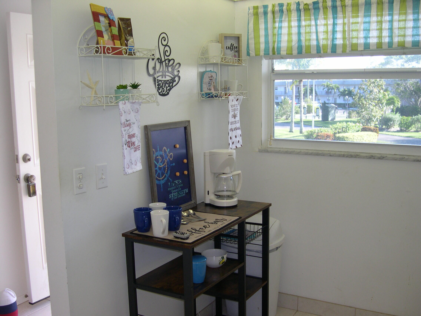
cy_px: 158
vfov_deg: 37.7
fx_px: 462
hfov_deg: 49.0
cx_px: 210
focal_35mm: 38
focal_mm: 8
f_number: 2.8
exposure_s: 1/90.3
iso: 100
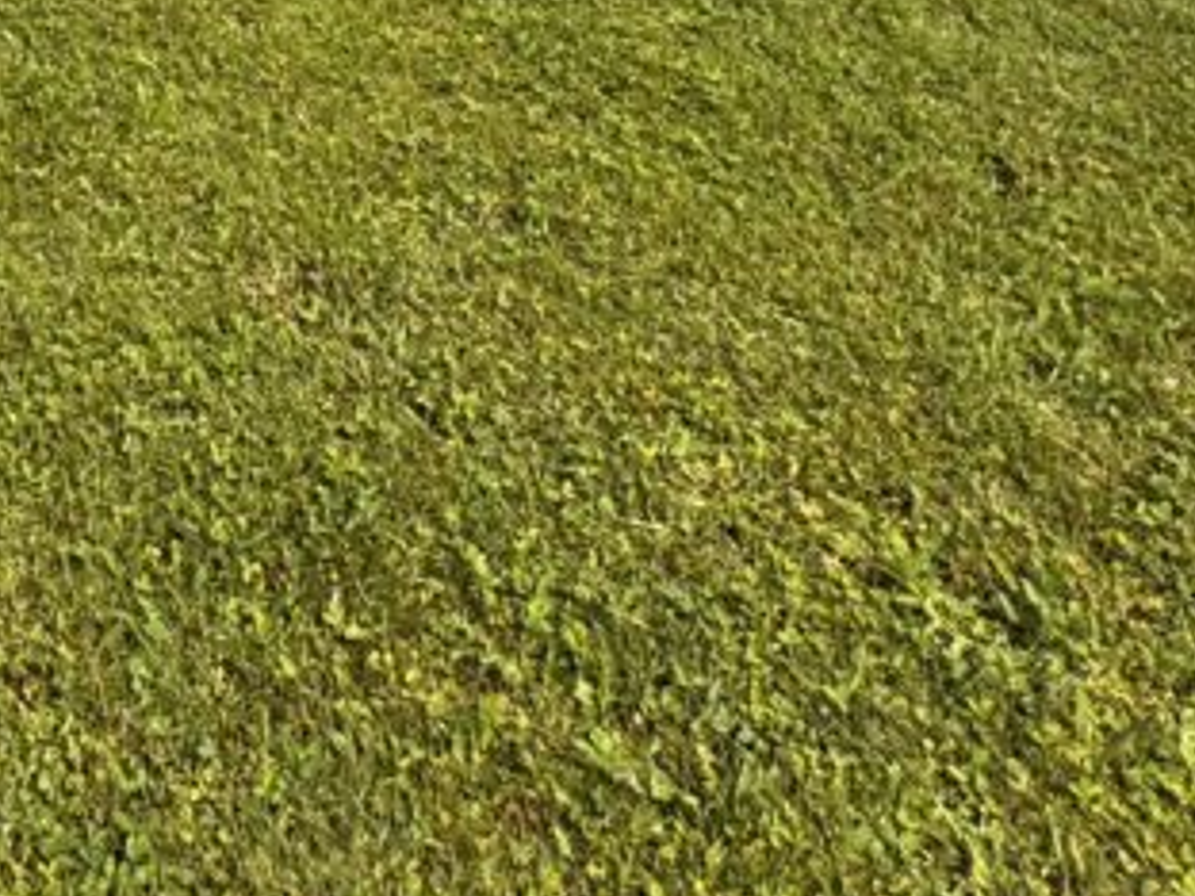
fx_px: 1588
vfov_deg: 23.4
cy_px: -532
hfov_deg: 35.9
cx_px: -77
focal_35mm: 46
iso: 40
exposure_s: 1/636
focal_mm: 2.22
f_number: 2.2
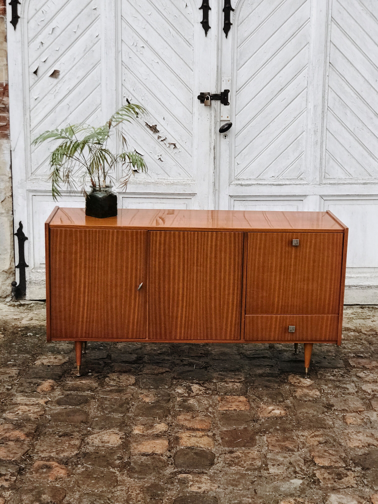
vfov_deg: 33.8
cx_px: 189
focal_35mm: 57
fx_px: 830
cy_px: 252
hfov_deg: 25.7
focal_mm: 6.6
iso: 50
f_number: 2.8
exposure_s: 1/50
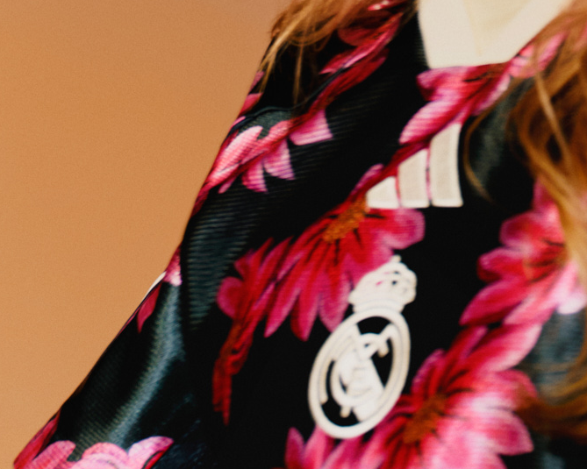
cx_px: 572
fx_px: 4308
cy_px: -309
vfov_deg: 6.1
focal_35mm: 248
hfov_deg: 7.8
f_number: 5.6
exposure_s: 1/160
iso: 400
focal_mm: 86.5
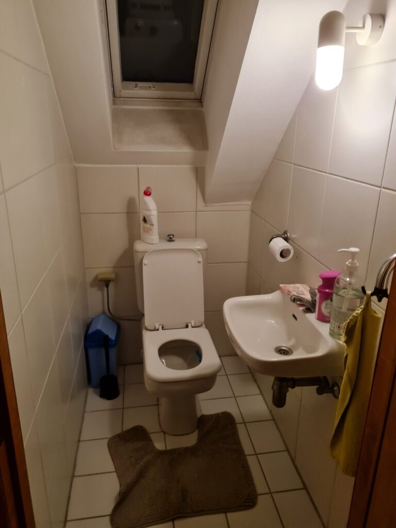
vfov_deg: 67.3
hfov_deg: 53.1
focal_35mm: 26
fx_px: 397
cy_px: 264
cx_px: 198
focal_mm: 5.4
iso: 640
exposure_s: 1/33
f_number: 1.8
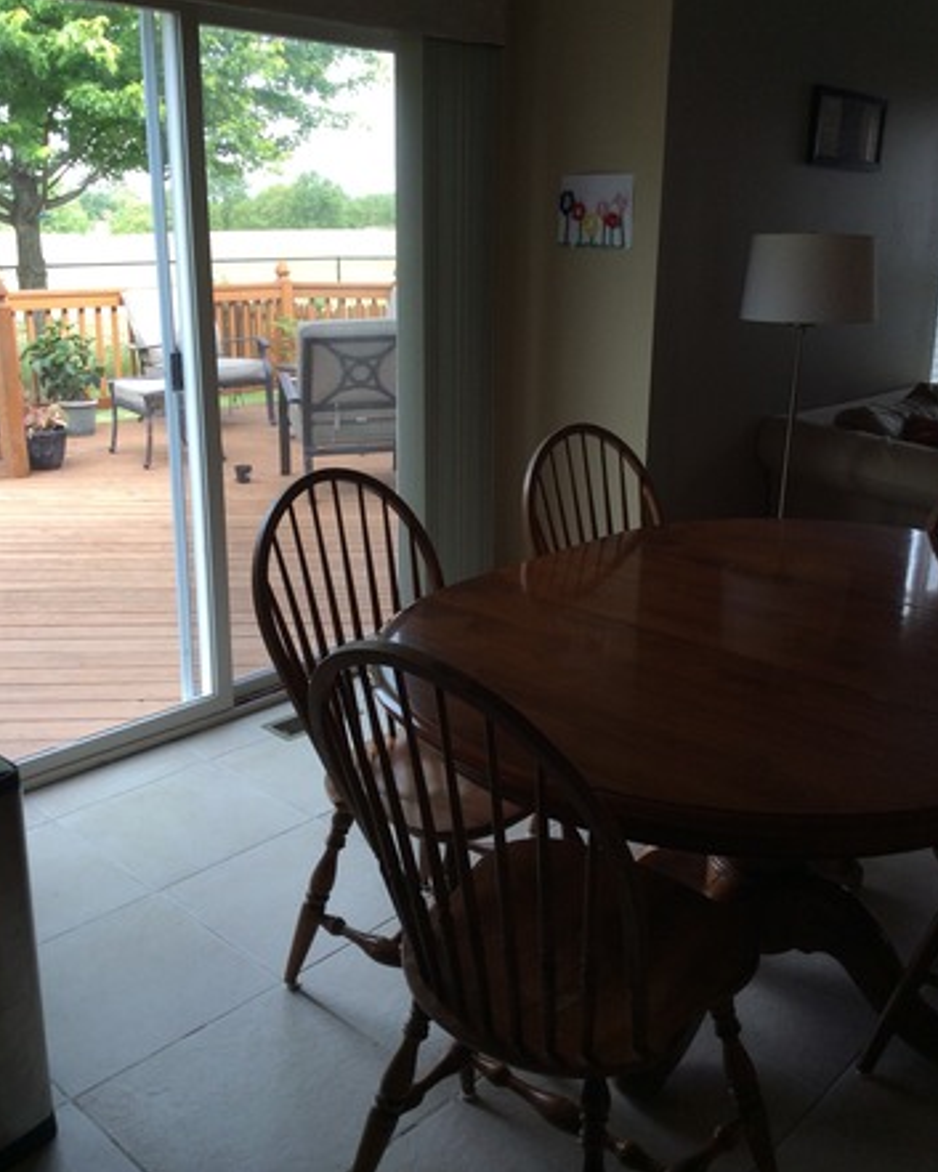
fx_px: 1214
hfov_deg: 42.2
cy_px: 542
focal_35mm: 35
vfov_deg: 51.5
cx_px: 472
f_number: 2.4
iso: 40
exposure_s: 1/120
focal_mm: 3.3
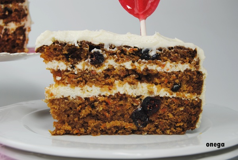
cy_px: 80
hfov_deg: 31.8
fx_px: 417
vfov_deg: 21.6
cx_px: 119
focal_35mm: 63
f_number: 8
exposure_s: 1/60
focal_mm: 42
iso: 160
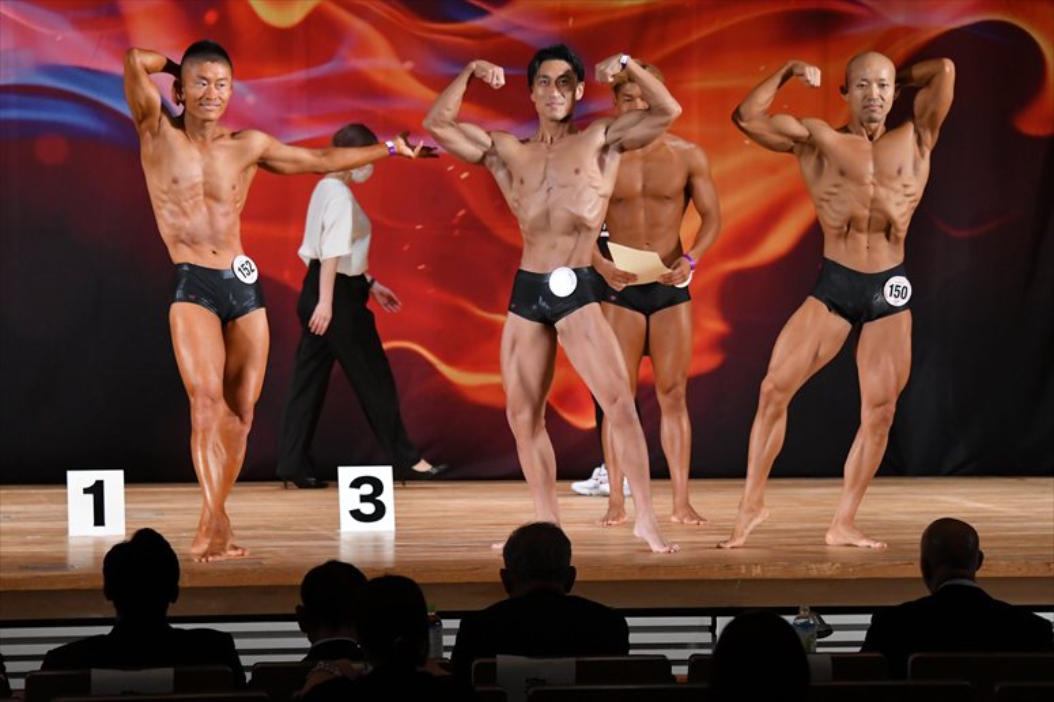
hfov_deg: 11.2
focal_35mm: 183
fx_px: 5355
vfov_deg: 7.5
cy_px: 351
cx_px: 527
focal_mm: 122
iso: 3200
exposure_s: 1/400
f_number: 5.6
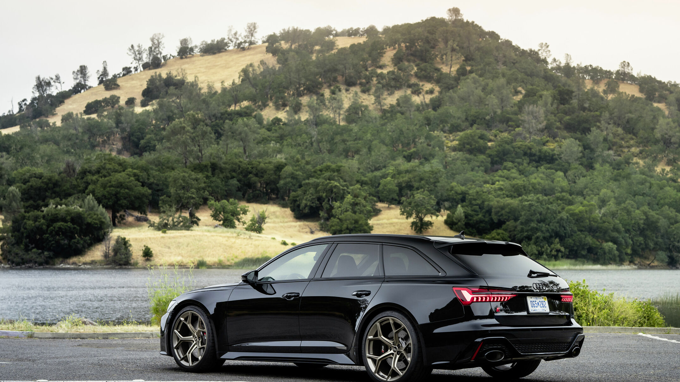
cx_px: 427
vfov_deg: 17.2
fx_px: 1262
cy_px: 222
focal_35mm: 70
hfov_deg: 30.0
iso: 320
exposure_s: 1/60
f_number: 3.5
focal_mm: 50
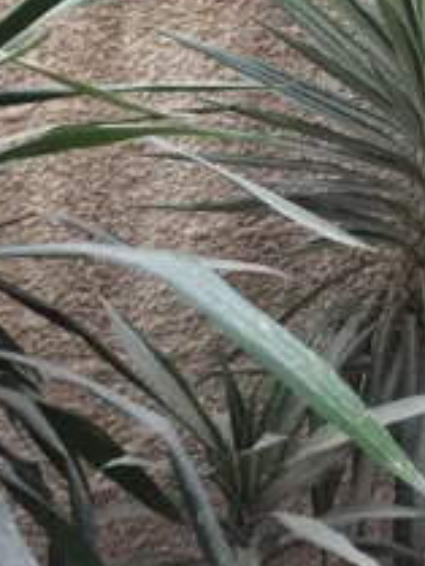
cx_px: 479
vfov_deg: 26.3
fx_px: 1210
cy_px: 251
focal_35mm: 74
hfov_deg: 19.0
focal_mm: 4.15
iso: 500
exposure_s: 1/17
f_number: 2.2
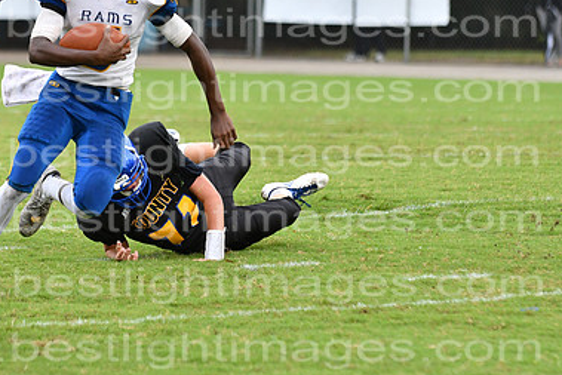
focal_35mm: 321
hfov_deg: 6.4
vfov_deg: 4.3
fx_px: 5013
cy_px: 124
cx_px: 206
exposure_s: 1/2000
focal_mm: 140
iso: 800
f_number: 3.5
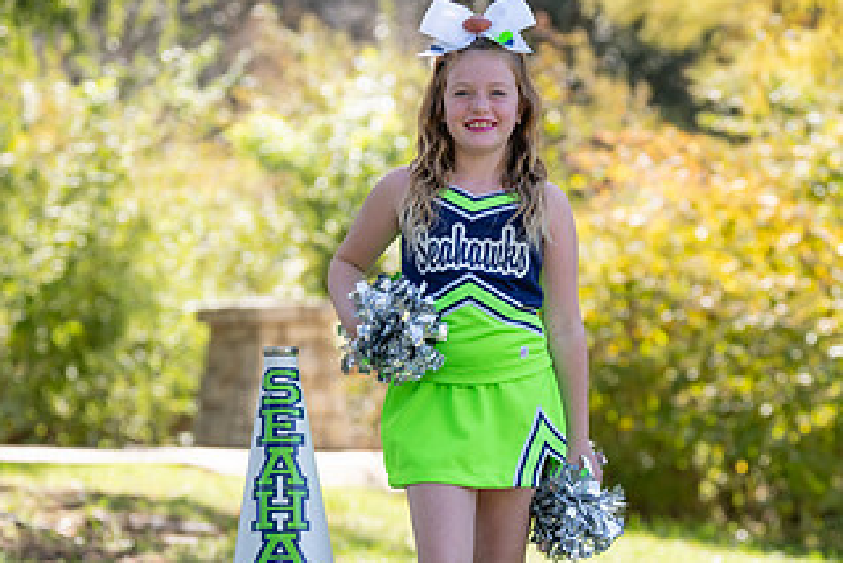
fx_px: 3959
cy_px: 414
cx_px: 457
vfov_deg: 8.1
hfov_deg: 12.2
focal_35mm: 169
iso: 100
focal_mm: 93
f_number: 2.8
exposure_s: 1/320
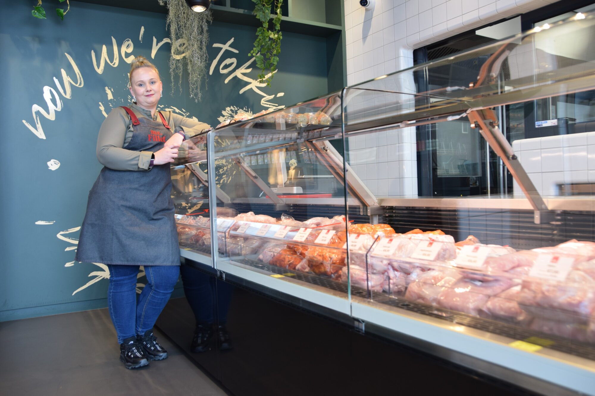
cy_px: 198
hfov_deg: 67.4
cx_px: 298
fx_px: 446
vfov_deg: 47.9
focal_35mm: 27
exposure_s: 1/80
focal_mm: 18
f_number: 4.5
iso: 400
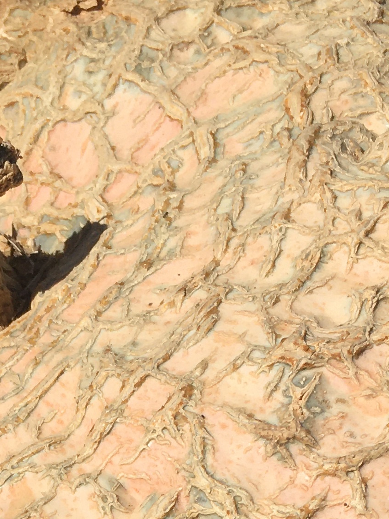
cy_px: 827
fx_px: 1558
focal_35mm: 104
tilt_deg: -29.6
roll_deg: +8.8
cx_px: 25
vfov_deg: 16.8
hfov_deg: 14.1
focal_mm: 4.15
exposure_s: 1/4808
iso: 25
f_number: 2.2
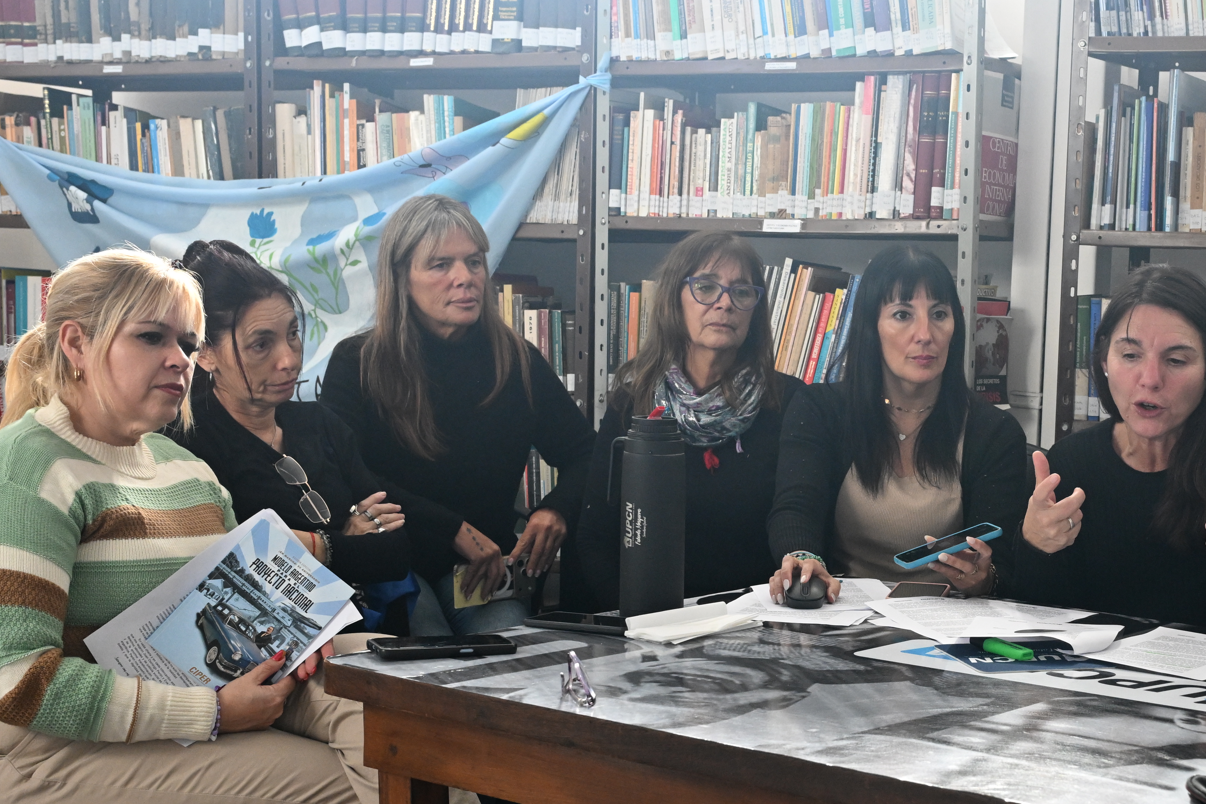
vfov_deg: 22.1
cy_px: 599
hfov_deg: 31.9
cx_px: 978
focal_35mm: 61
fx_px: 2043
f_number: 5.6
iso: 2000
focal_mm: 30.5
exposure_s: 1/250
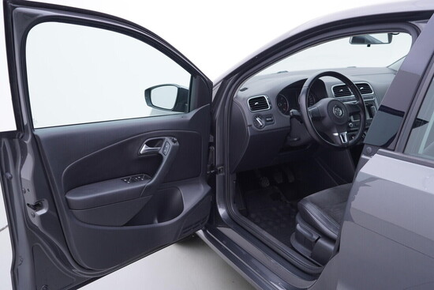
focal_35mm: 36
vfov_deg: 36.9
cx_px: 217
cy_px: 145
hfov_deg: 53.1
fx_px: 434
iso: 125
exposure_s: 1/50
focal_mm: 24
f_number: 3.2
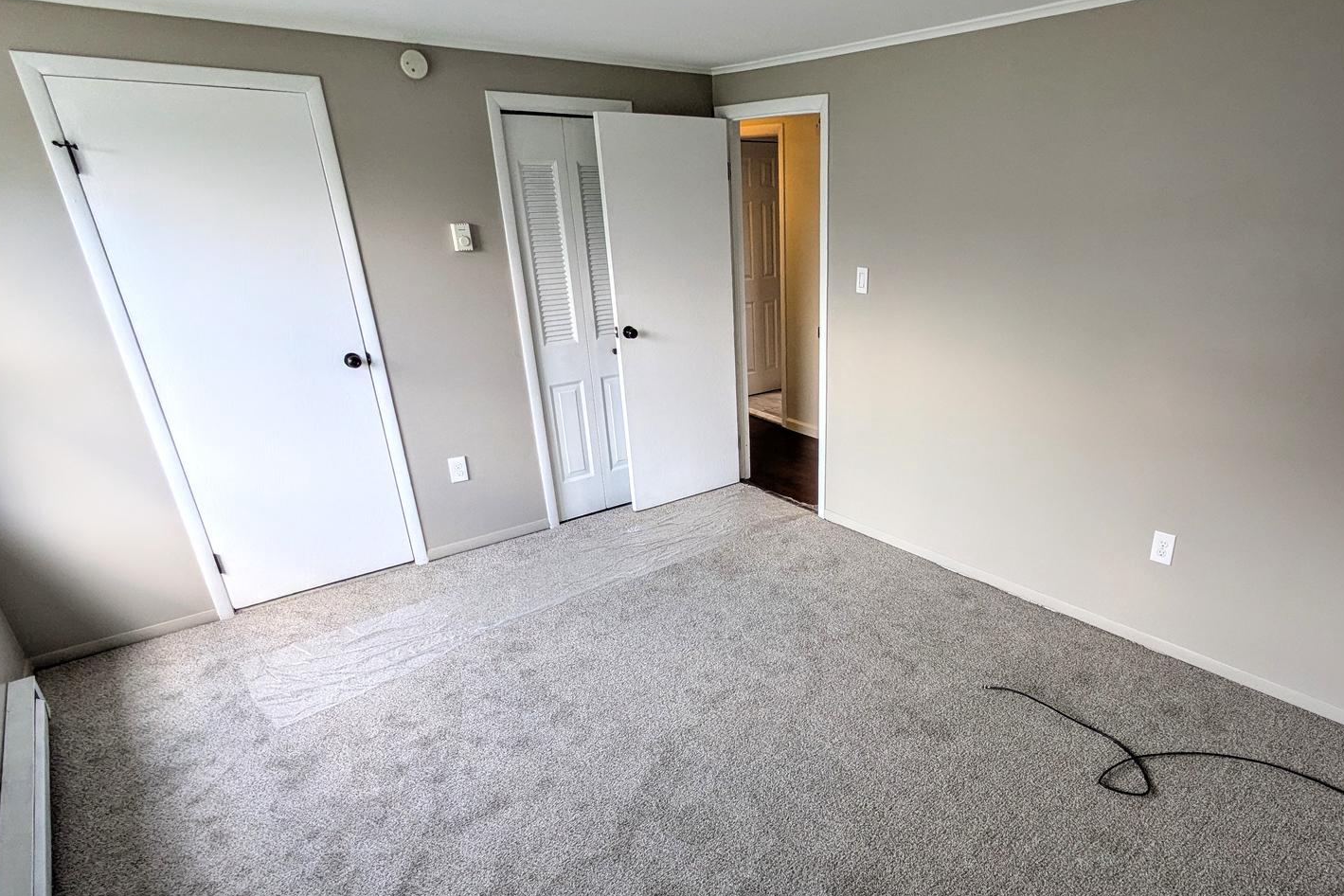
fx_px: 784
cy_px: 552
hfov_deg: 80.4
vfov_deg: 58.8
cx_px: 794
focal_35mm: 21
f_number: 2.2
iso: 49
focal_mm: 1.83
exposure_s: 1/60
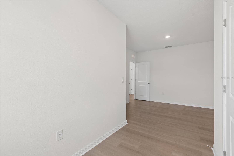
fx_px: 97
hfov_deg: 100.4
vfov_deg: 77.3
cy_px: 78
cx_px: 117
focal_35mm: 15
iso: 100
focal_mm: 10
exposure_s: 1/6
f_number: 7.1
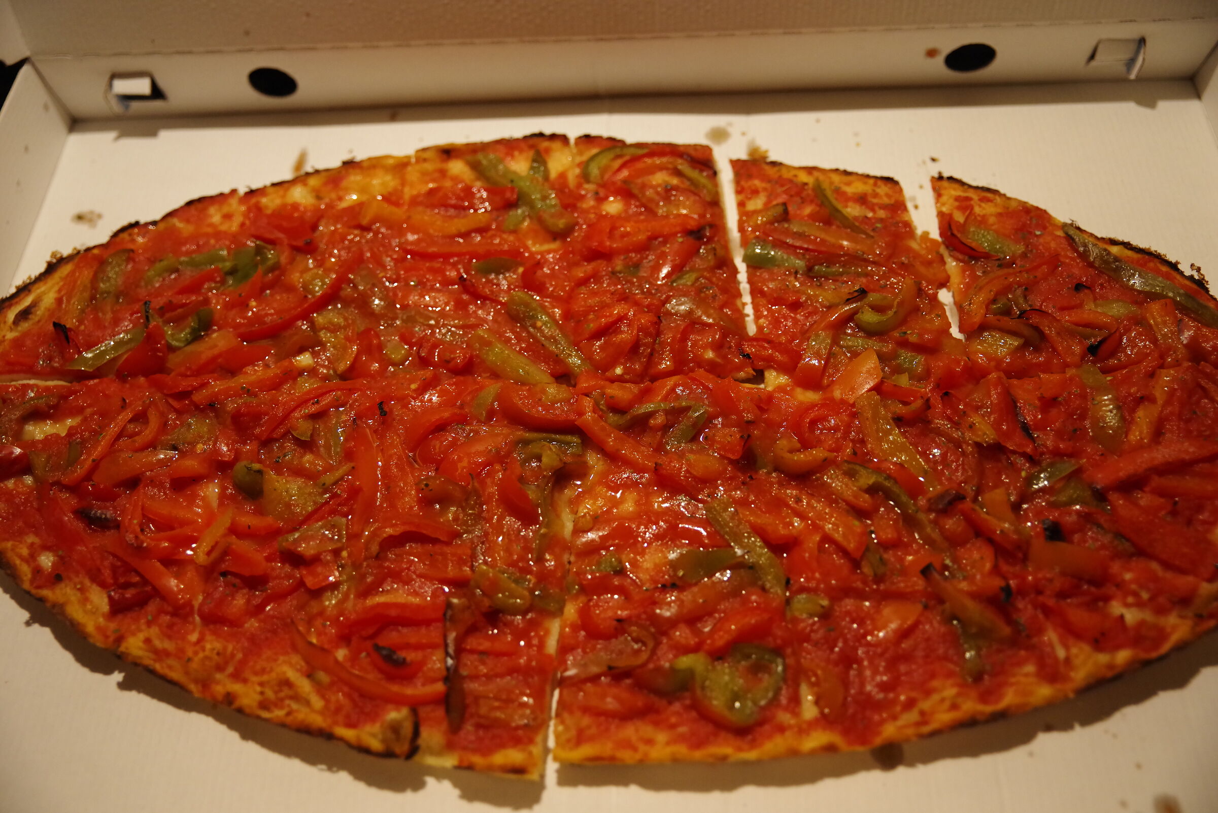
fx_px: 1286
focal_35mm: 38
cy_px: 406
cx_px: 609
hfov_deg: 50.7
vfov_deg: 35.1
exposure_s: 1/60
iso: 3200
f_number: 2.8
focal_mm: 38
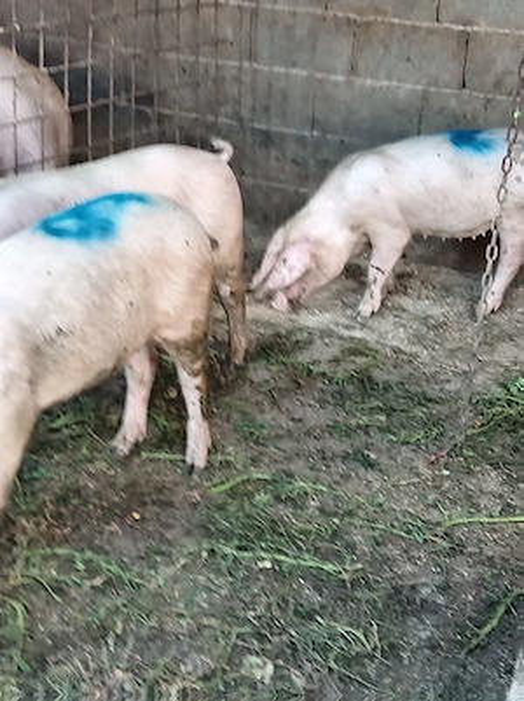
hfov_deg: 27.0
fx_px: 1092
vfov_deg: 35.6
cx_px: 262
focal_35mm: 54
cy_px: 350
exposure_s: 1/20
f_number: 1.8
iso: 1052
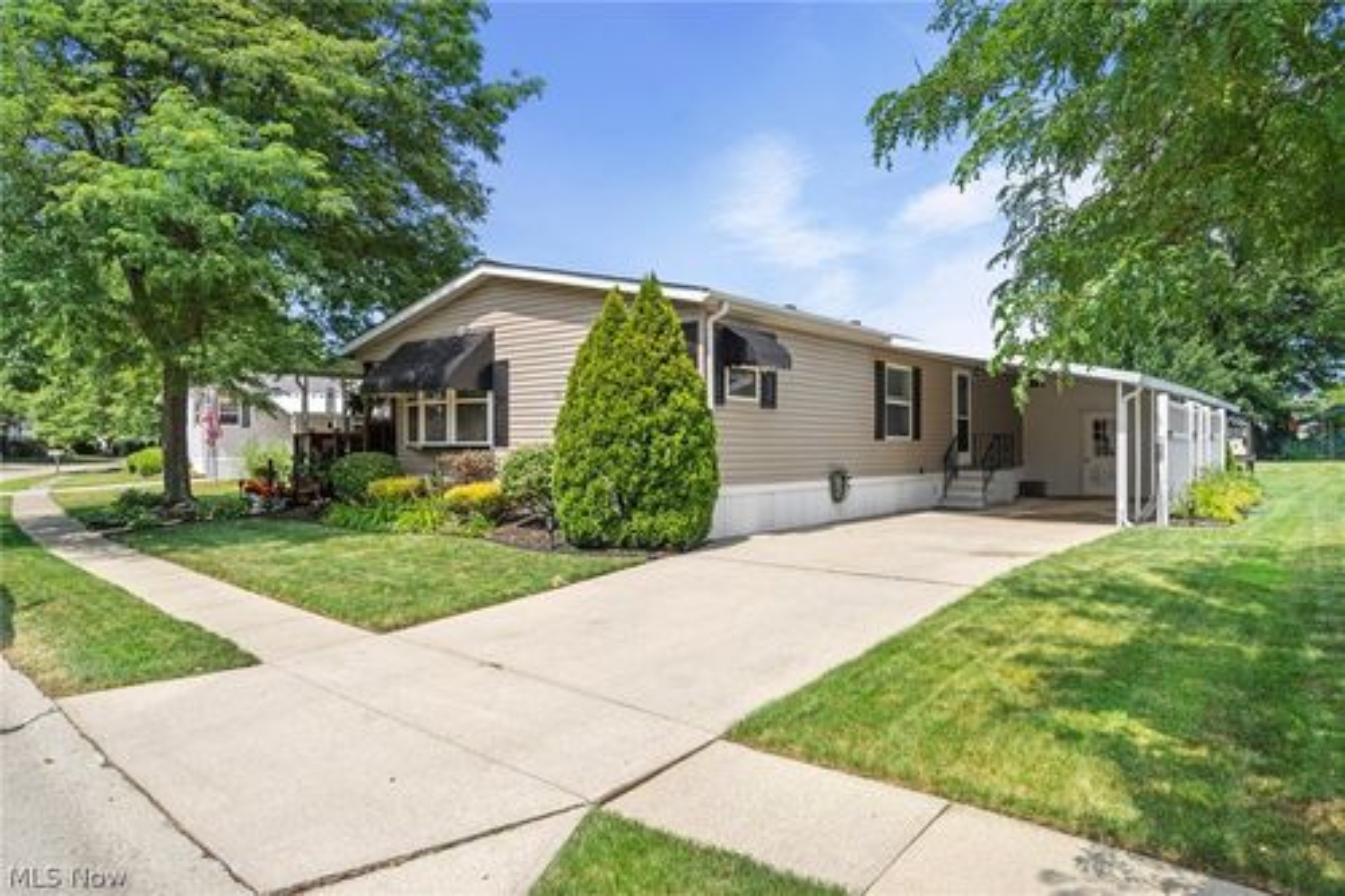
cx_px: 672
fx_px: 784
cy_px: 448
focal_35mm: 21
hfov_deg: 81.2
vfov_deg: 59.5
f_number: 9
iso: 250
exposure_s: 1/200
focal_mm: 21
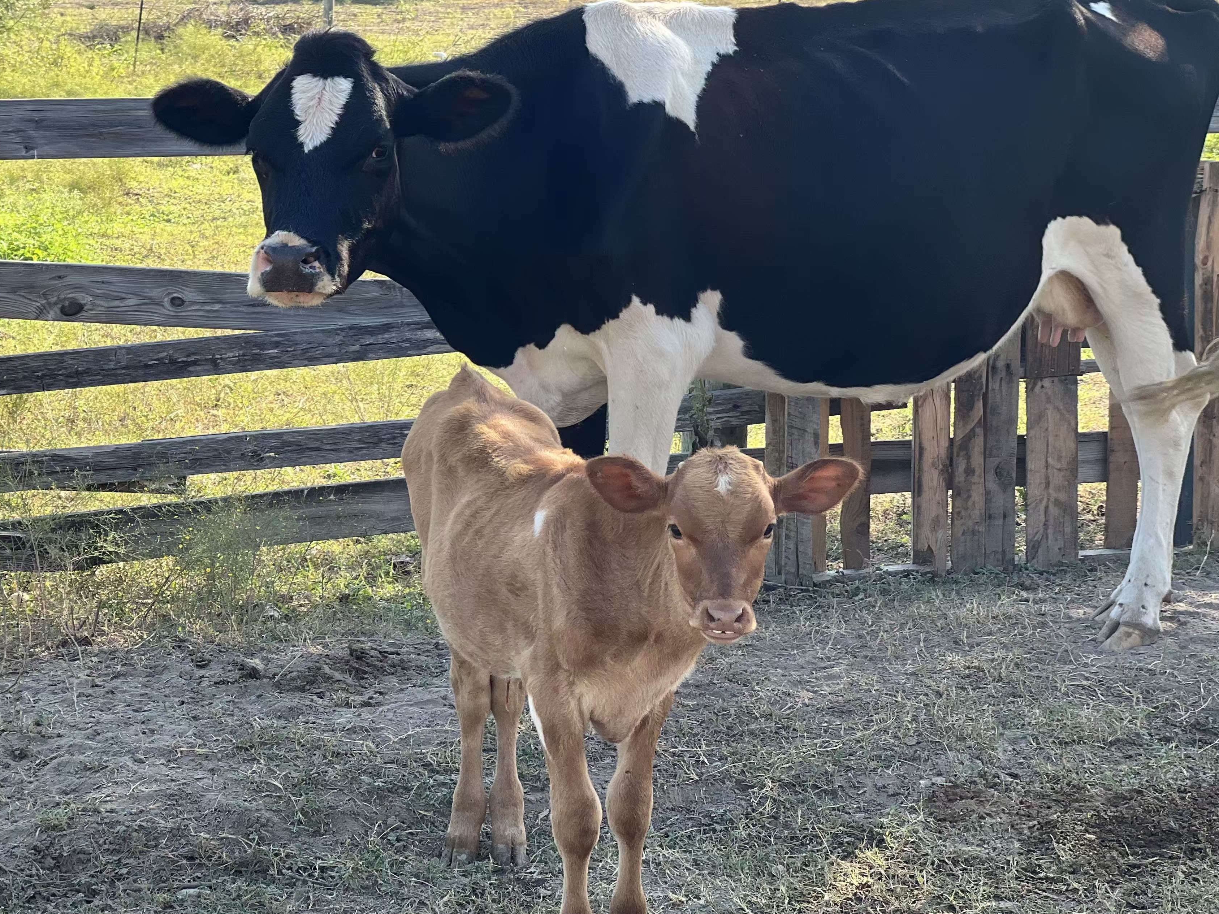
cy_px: 430
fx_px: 3240
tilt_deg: -9.0
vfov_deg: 16.1
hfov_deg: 21.3
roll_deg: -0.2
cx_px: 556
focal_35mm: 92
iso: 25
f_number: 2.8
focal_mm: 9
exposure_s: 1/121
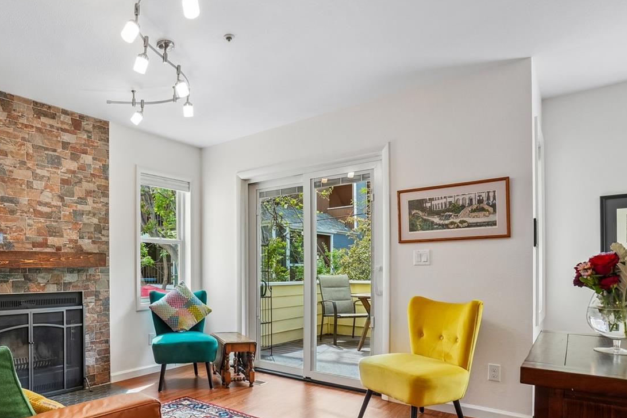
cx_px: 213
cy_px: 271
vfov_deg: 56.2
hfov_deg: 76.3
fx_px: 383
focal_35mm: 22
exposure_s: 1/25
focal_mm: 10
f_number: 8
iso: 400
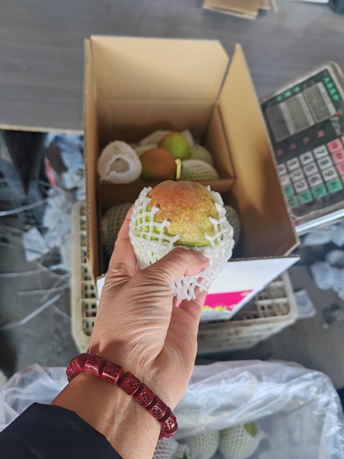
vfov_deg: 65.3
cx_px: 172
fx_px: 358
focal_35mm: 27
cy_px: 230
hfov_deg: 51.3
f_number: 1.8
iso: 400
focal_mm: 6.14
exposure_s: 1/100
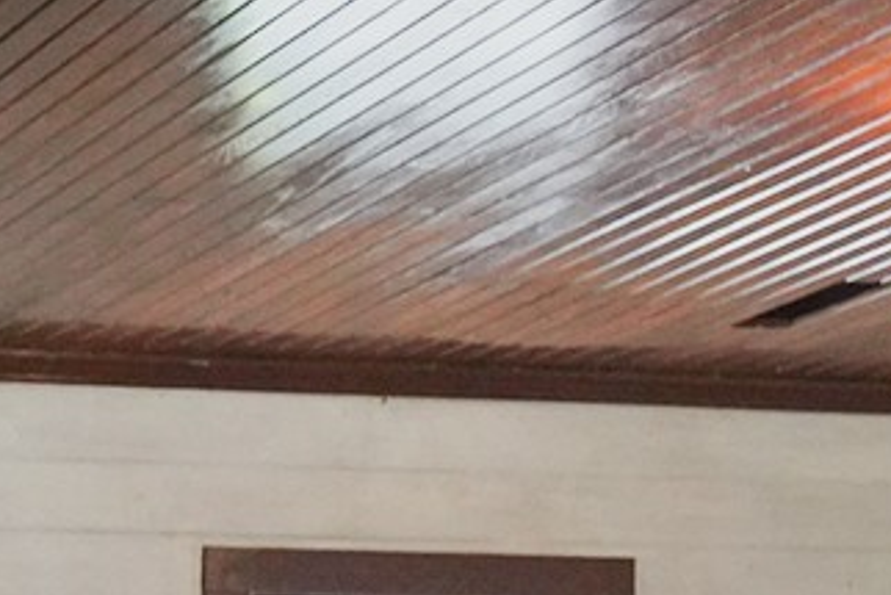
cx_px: -465
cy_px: 1602
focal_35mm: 174
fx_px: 4308
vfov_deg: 7.2
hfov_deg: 11.3
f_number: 5
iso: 6400
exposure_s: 1/100
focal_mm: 28
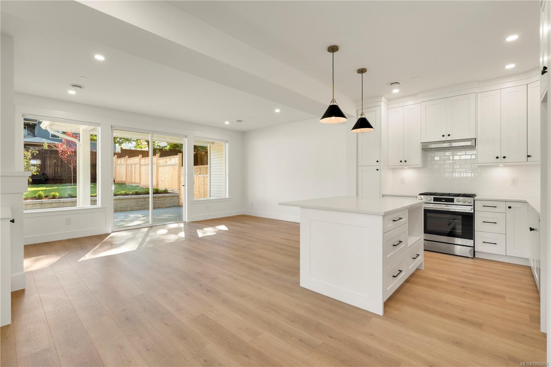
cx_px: 276
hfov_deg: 96.7
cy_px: 184
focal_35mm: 16
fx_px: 245
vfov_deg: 73.7
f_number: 8
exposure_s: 1/50
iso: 400
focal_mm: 16
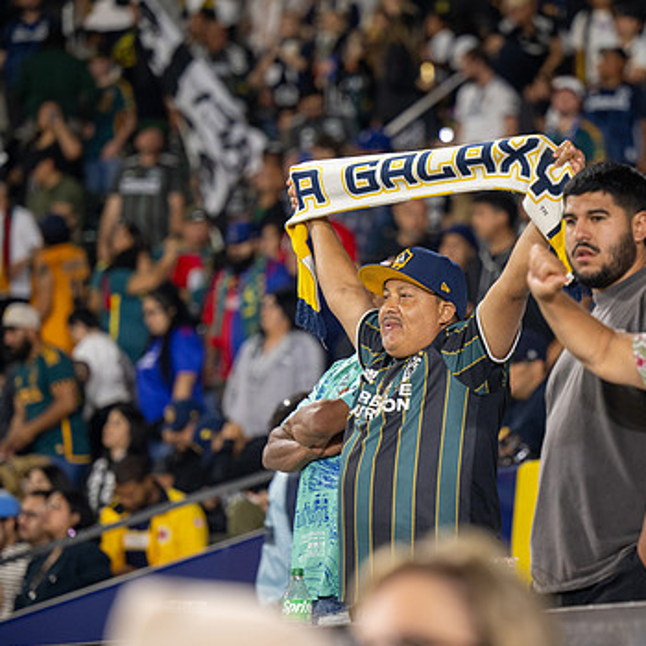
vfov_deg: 10.3
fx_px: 3568
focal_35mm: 169
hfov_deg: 10.3
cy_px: 307
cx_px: 432
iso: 1250
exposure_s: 1/200
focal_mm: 120
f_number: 2.8
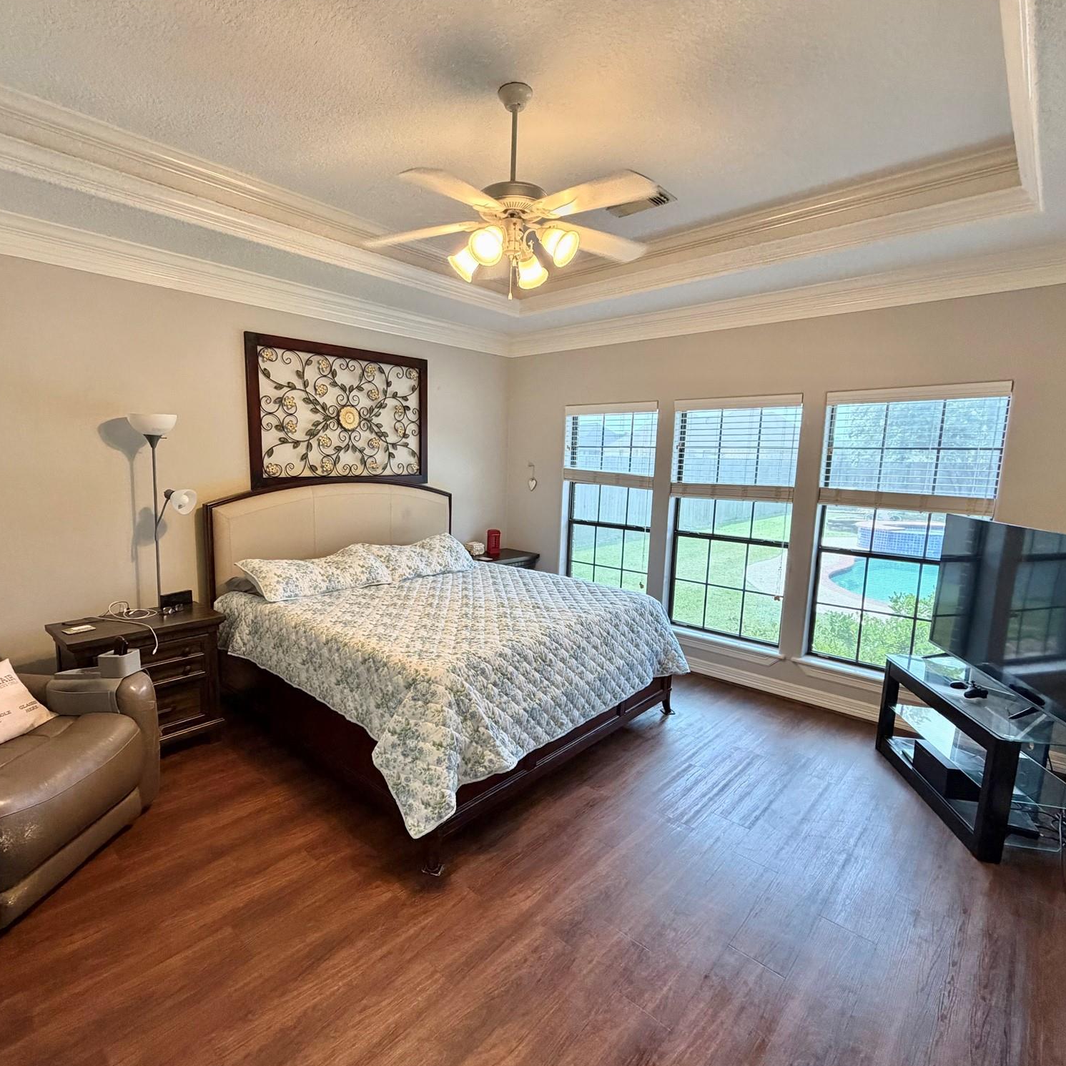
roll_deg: -1.1
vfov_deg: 84.0
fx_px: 592
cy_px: 539
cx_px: 485
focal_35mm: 17
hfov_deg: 83.8
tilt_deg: -7.6
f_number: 2.2
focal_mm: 2.22
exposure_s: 1/120
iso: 320
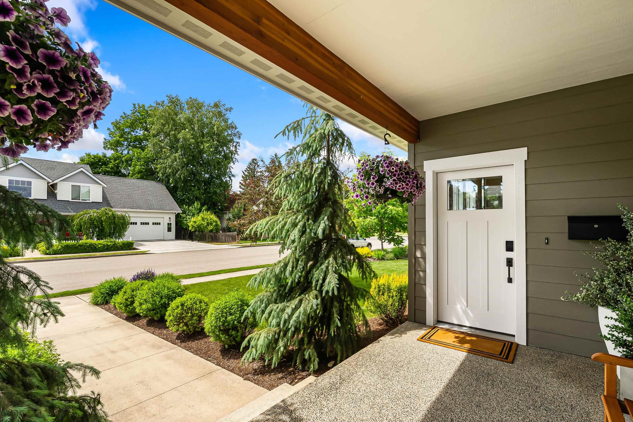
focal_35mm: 17
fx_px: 299
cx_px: 318
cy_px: 222
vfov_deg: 70.4
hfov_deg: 93.3
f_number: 8
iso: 400
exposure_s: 1/20
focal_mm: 16
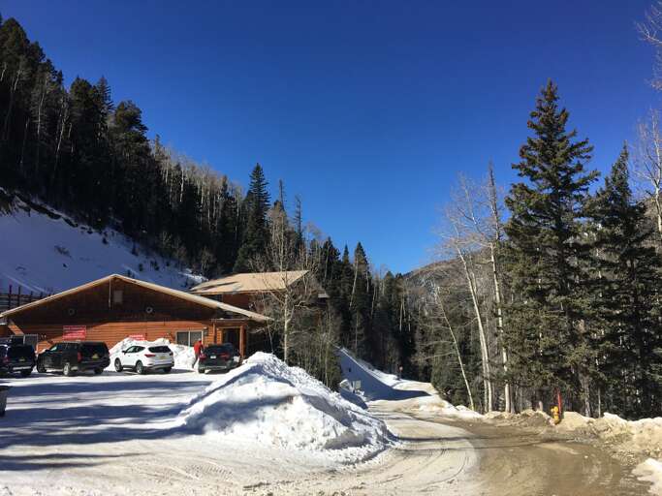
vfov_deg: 48.2
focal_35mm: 29
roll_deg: +0.5
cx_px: 331
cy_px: 248
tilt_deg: +7.2
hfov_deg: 61.7
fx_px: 555
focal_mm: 4.15
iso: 25
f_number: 2.2
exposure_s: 1/2198
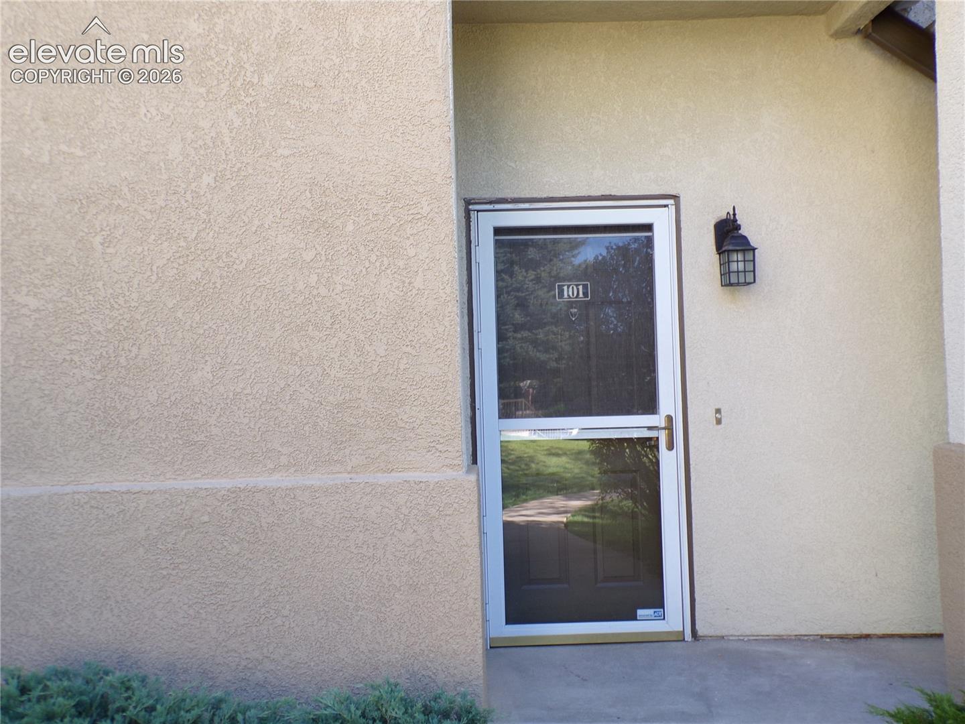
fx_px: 892
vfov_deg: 44.2
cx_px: 482
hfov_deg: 56.8
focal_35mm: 32
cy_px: 362
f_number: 3.2
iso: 80
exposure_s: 1/70
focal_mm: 5.8
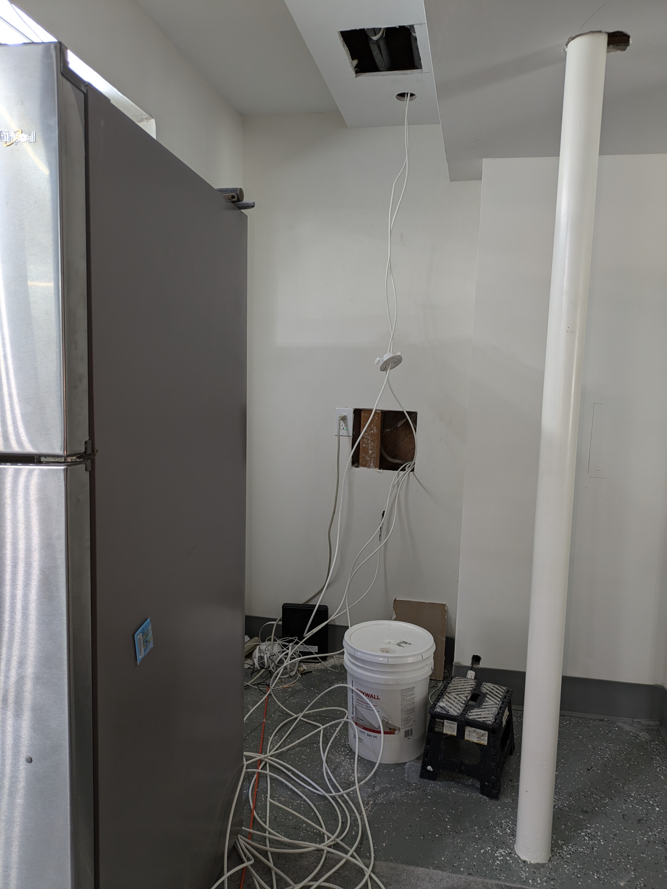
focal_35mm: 25
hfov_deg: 54.9
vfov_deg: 69.4
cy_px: 444
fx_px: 642
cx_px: 334
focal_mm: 5.43
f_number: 1.89
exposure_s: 1/40
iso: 70
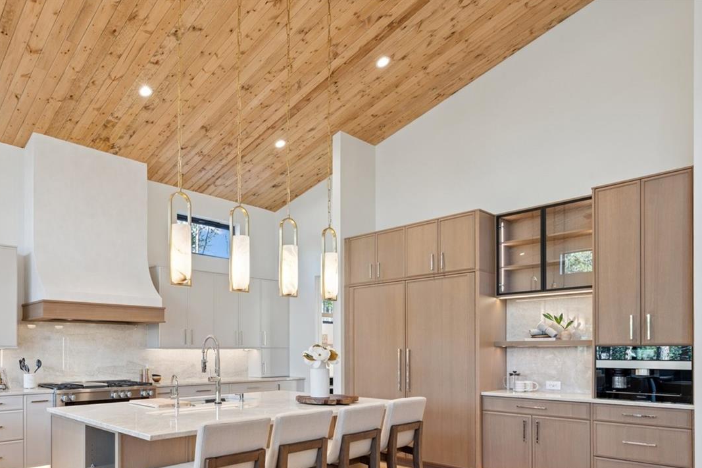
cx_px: 212
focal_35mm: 25
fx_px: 483
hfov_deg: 69.2
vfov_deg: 49.7
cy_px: 349
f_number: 11
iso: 100
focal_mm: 16.5
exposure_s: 1/2
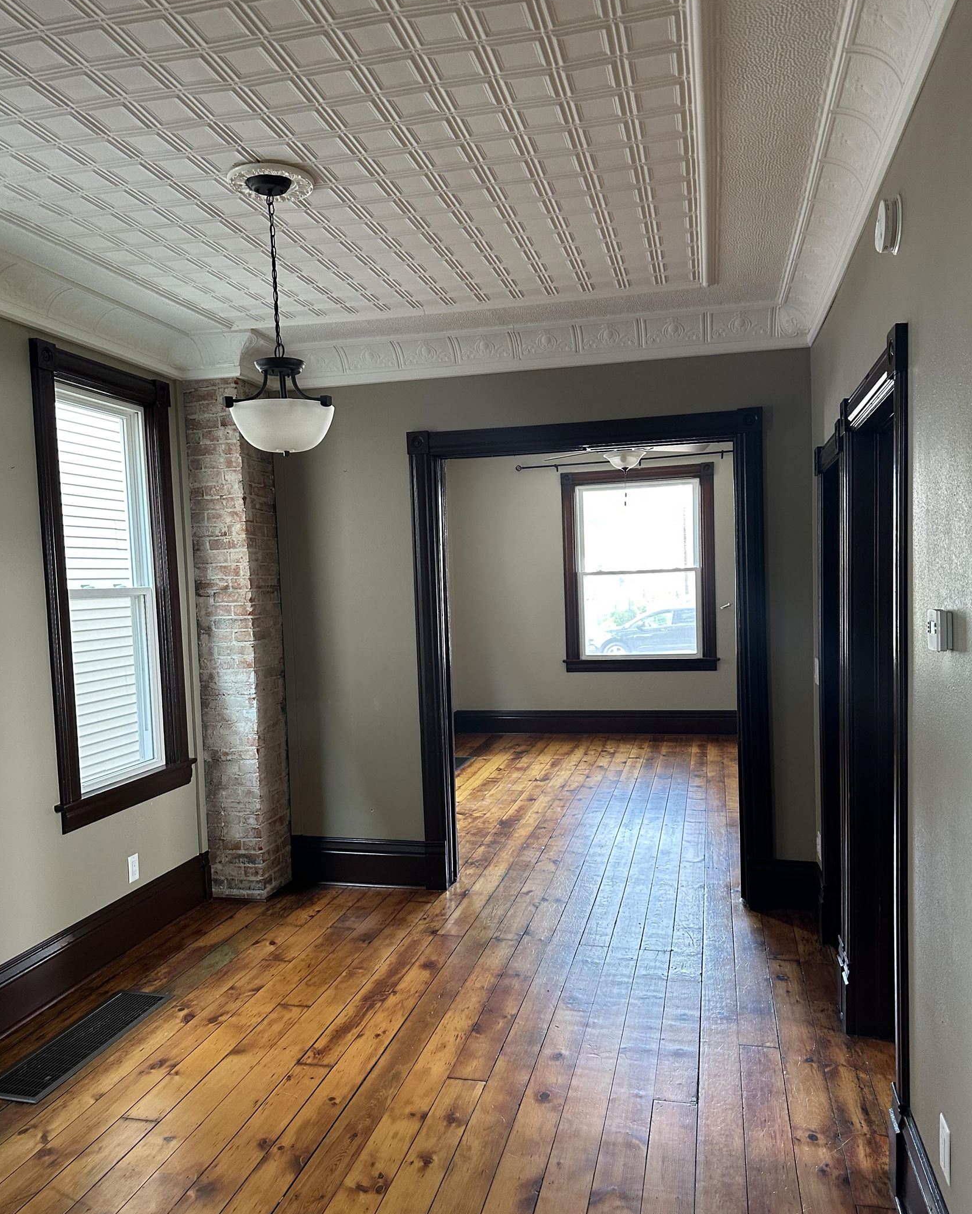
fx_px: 935
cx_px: 494
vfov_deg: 66.0
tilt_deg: -0.4
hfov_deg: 54.9
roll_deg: +1.4
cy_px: 637
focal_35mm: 26
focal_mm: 6.86
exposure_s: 1/69
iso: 250
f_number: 1.78
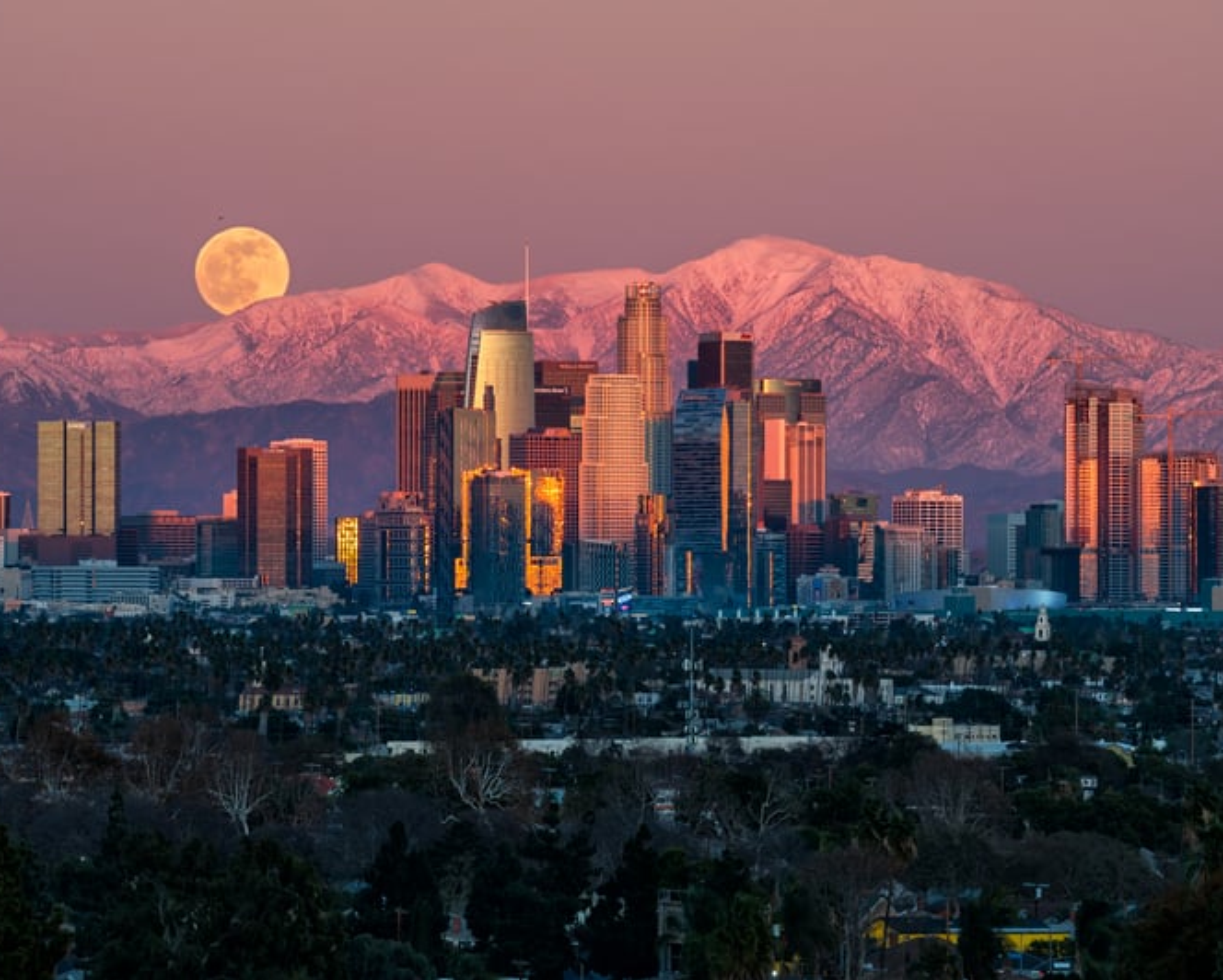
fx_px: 9417
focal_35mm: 260
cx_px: 623
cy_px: 490
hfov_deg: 7.4
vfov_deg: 6.0
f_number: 11
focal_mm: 230
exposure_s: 1/25
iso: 100
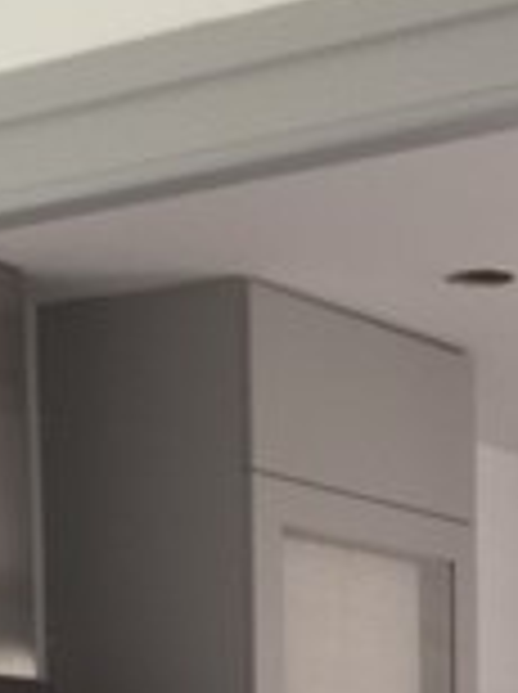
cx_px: 473
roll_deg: -0.6
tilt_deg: -4.5
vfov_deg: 20.0
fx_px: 1781
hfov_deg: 16.3
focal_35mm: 89
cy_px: 927
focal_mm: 4.15
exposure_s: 1/100
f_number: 2.2
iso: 32
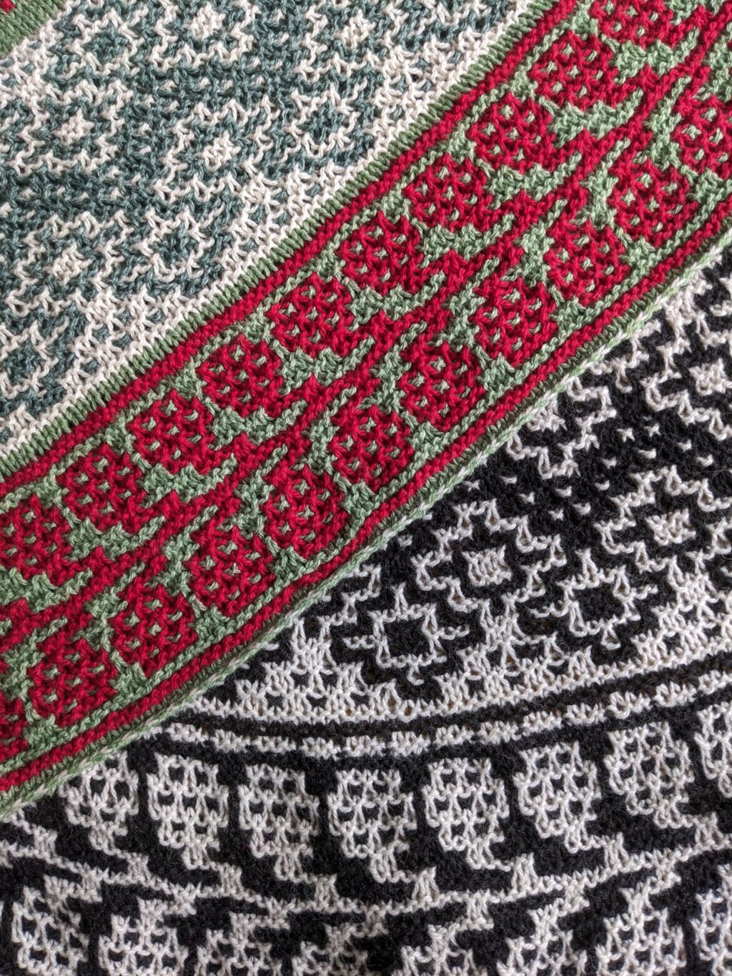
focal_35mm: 27
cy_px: 488
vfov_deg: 65.3
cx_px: 366
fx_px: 761
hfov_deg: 51.4
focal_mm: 4.38
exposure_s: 1/28.5
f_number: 1.73
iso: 49
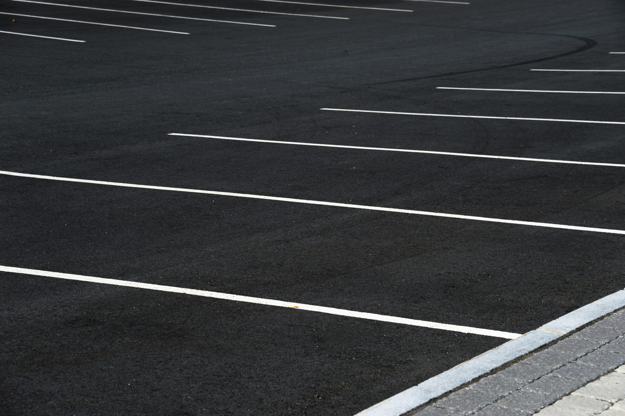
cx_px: 312
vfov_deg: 14.8
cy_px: 208
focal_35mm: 92
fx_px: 1596
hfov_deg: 22.2
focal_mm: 92
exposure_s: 1/500
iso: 320
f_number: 8
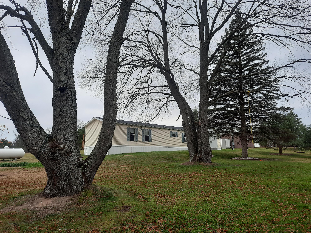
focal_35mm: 25
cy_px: 116
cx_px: 156
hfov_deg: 69.4
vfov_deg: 54.9
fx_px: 225
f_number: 2
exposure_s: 1/314
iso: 32
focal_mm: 4.6
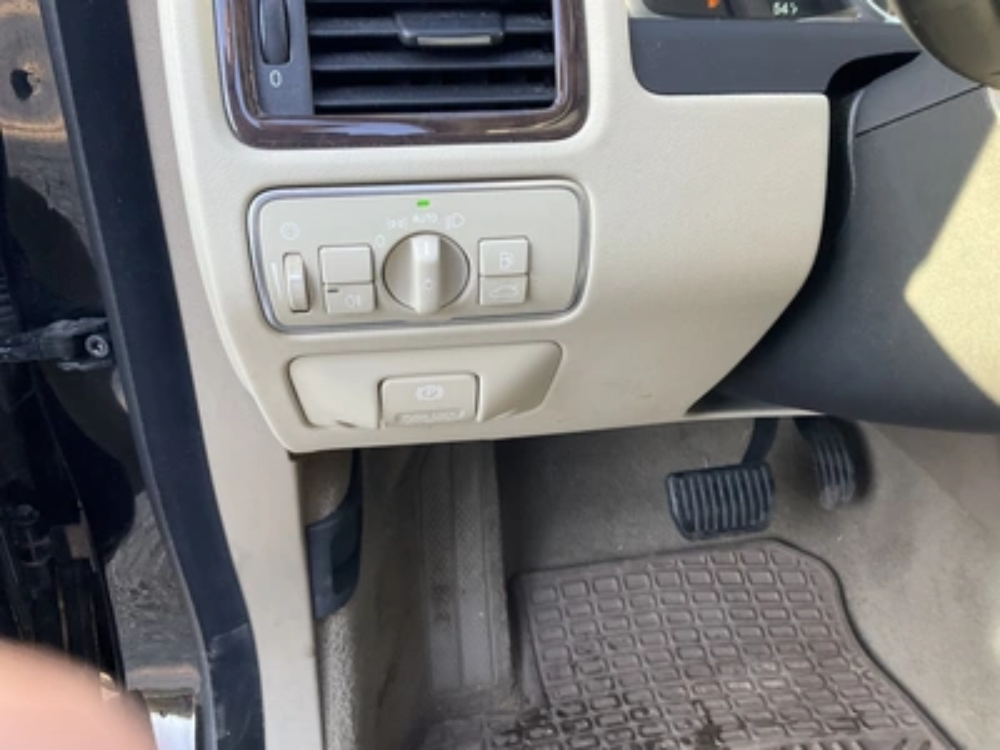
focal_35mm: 29
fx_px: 838
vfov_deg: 48.2
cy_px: 375
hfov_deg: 61.7
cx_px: 500
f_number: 1.8
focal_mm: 3
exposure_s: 1/86
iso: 64
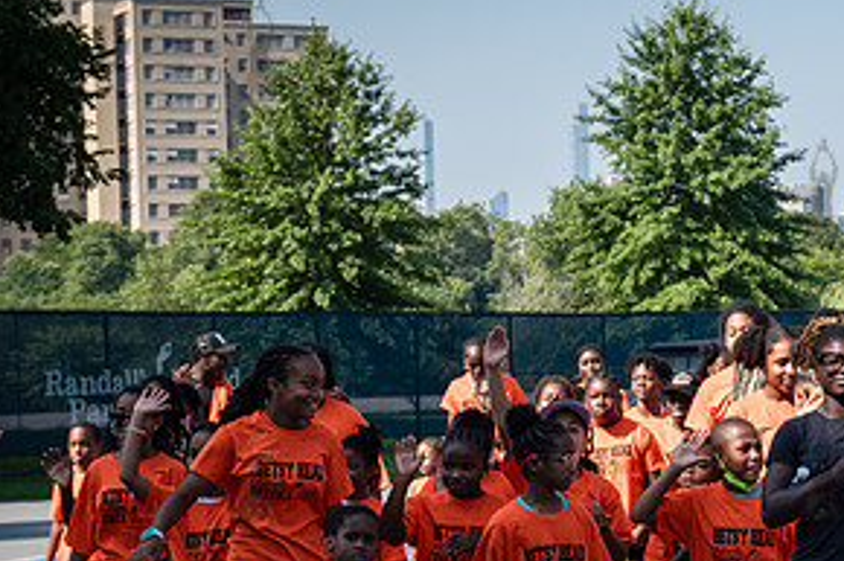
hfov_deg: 16.7
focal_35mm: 120
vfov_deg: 11.4
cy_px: 469
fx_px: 2812
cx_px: 821
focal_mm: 60
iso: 400
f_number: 5.6
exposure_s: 1/800
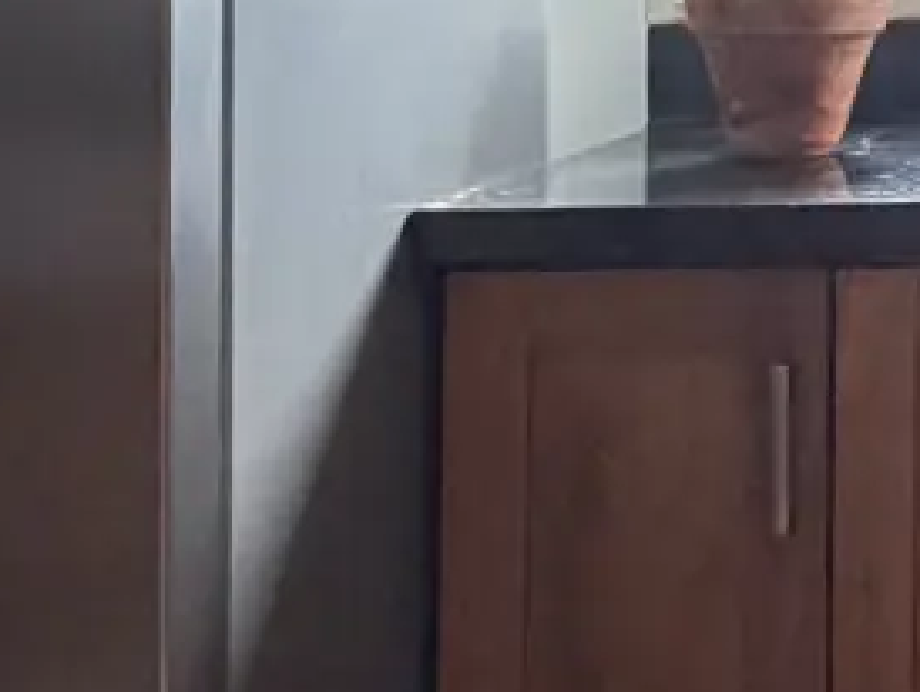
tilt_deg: +2.4
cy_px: -272
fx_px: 2607
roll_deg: +0.4
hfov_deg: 16.0
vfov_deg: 14.3
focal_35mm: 98
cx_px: 1796
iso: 320
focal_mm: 2.22
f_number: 2.2
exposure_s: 1/67
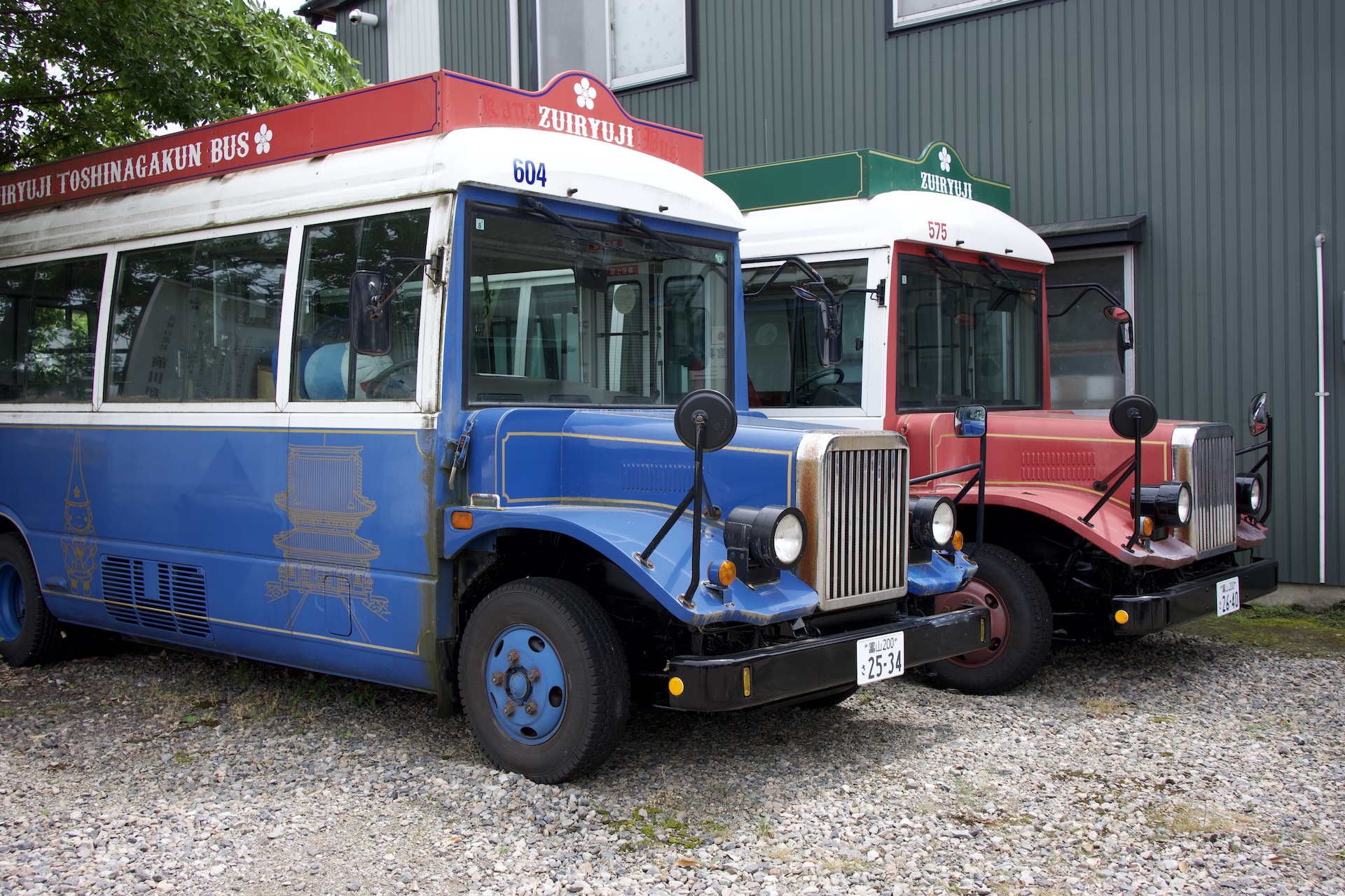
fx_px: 1345
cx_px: 672
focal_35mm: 36
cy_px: 448
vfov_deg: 36.9
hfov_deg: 53.1
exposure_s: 1/640
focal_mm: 24
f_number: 4.5
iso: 200
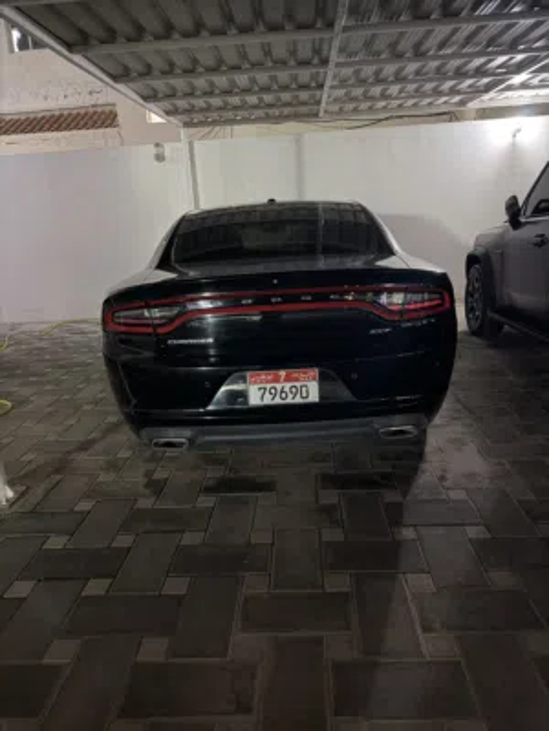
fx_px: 508
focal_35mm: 24
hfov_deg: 56.8
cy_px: 366
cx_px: 274
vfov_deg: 71.6
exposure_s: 1/13
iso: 1250
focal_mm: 6.76
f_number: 1.78
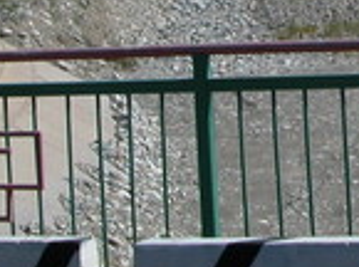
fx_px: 1604
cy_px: -74
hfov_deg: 12.4
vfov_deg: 9.4
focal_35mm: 155
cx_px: 475
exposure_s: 1/444
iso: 100
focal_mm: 8.9
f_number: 8
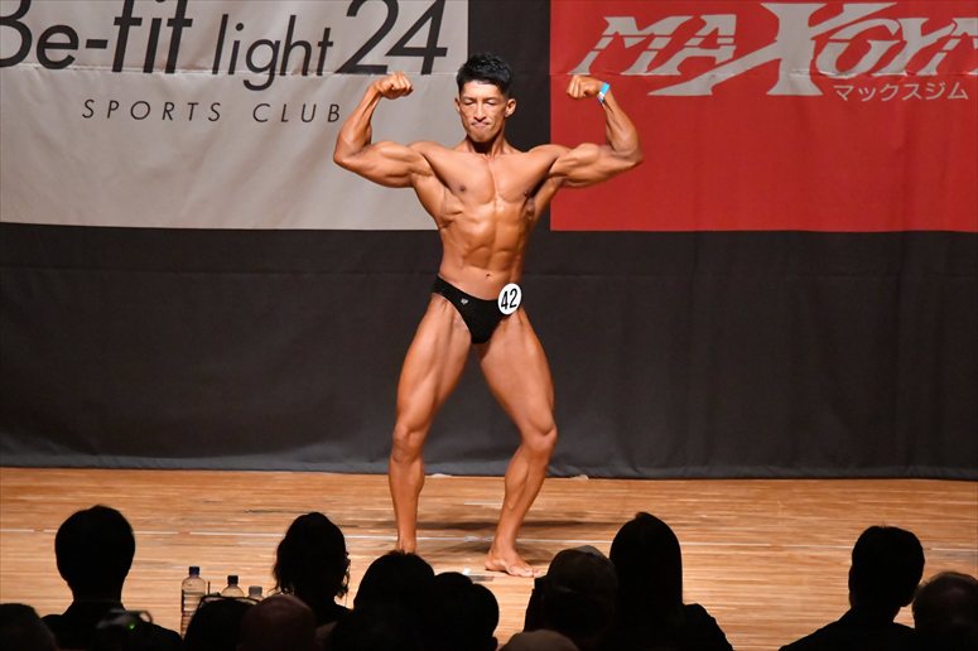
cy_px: 326
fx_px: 6924
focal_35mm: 255
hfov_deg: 8.1
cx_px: 489
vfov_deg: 5.4
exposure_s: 1/400
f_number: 5.6
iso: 12800
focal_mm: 170
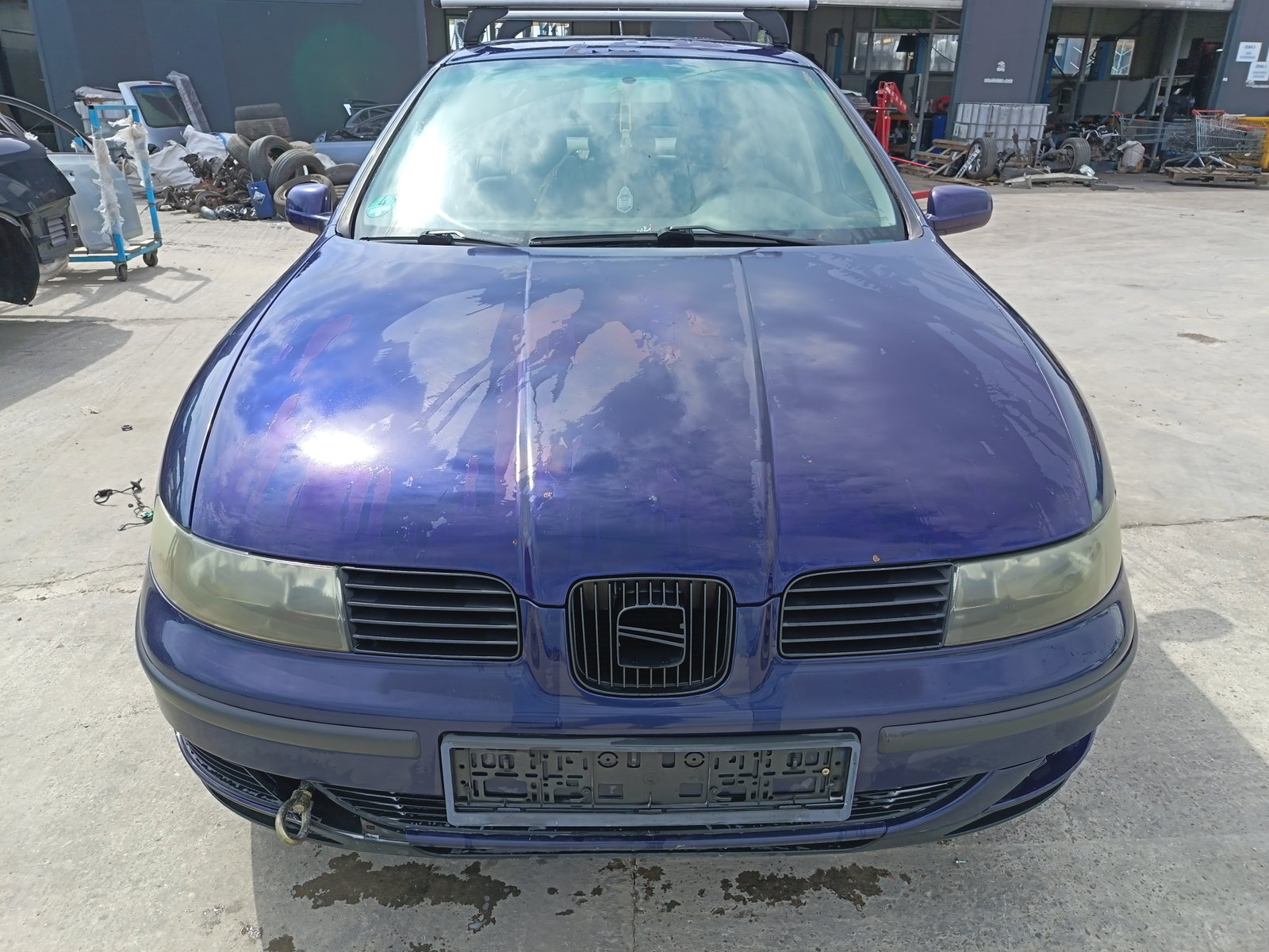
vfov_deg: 56.8
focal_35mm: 24
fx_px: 880
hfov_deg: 71.6
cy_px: 476
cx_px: 634
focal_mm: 5.25
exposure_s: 1/298
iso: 100
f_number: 1.75
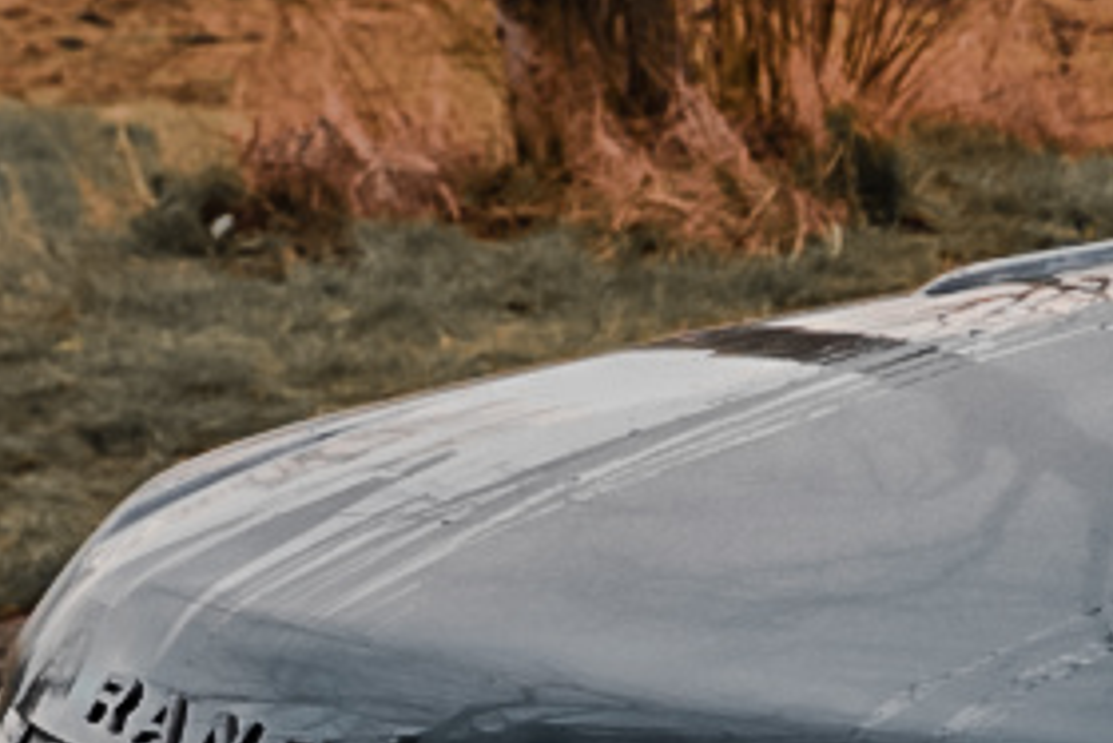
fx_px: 5537
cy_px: 1085
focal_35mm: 179
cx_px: 2437
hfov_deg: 10.3
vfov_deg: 7.6
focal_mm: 31
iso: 100
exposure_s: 1/40
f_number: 5.6
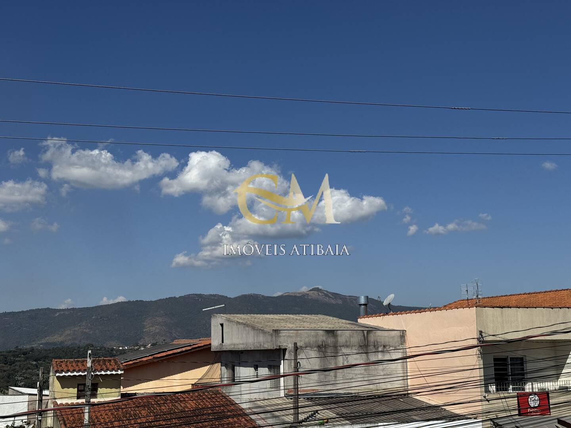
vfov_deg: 30.3
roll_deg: +1.2
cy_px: 214
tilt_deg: +10.6
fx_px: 792
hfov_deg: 39.7
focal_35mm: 48
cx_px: 286
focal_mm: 6.76
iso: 64
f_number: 1.78
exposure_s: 1/9009
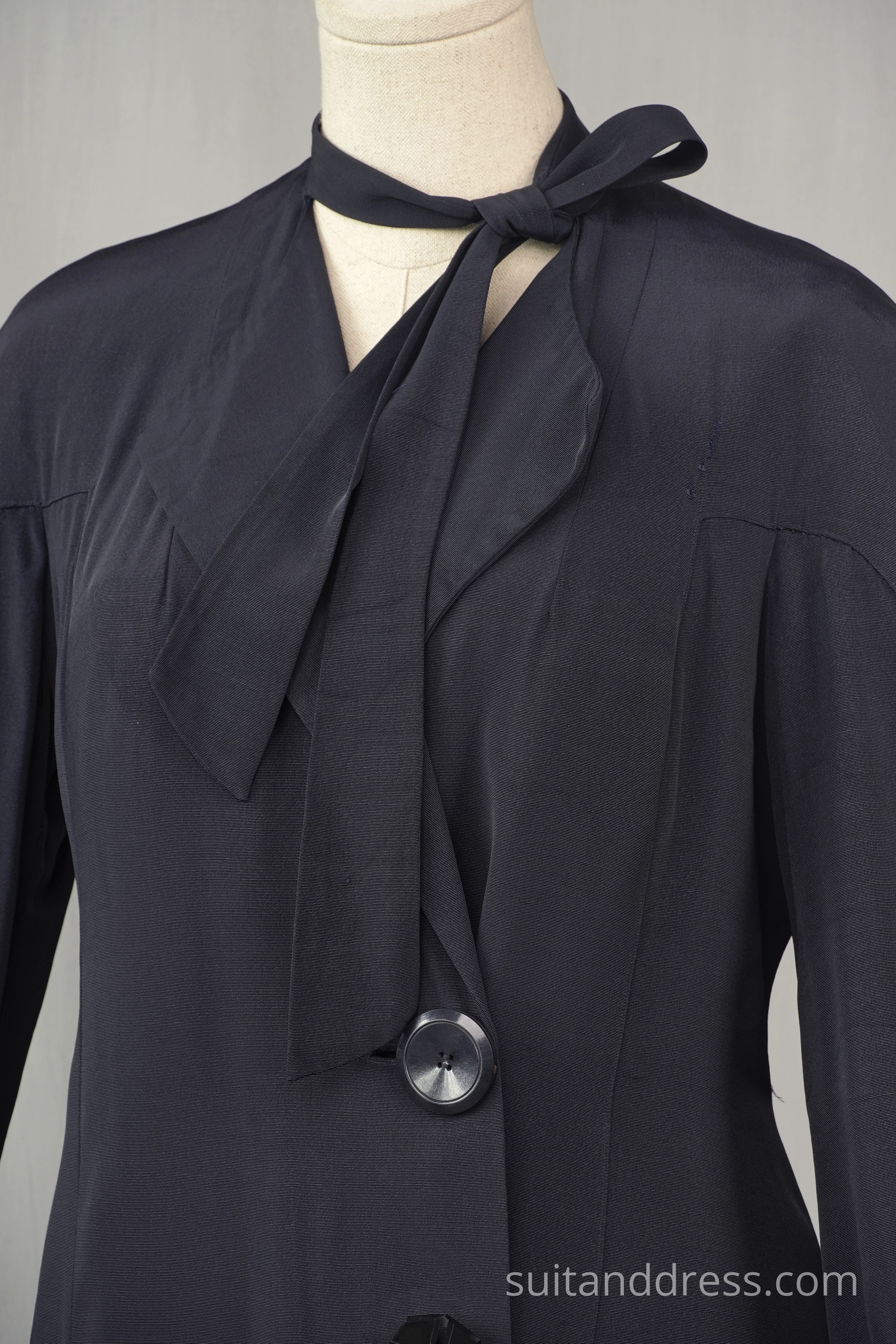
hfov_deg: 9.6
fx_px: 5320
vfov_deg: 14.4
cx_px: 448
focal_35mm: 142
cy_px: 672
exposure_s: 1/40
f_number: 7.1
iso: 400
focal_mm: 95
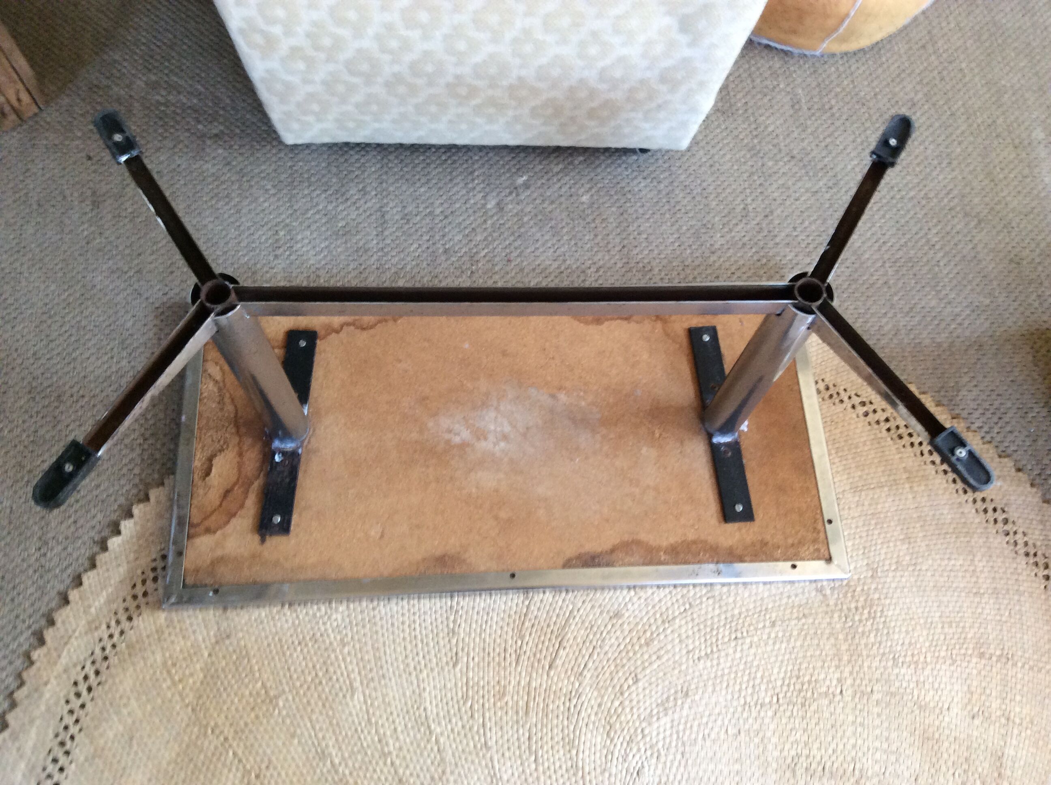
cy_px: 392
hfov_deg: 56.9
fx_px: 970
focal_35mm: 32
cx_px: 526
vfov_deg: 44.1
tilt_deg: -66.4
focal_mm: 3.3
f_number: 2.4
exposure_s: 1/25
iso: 125
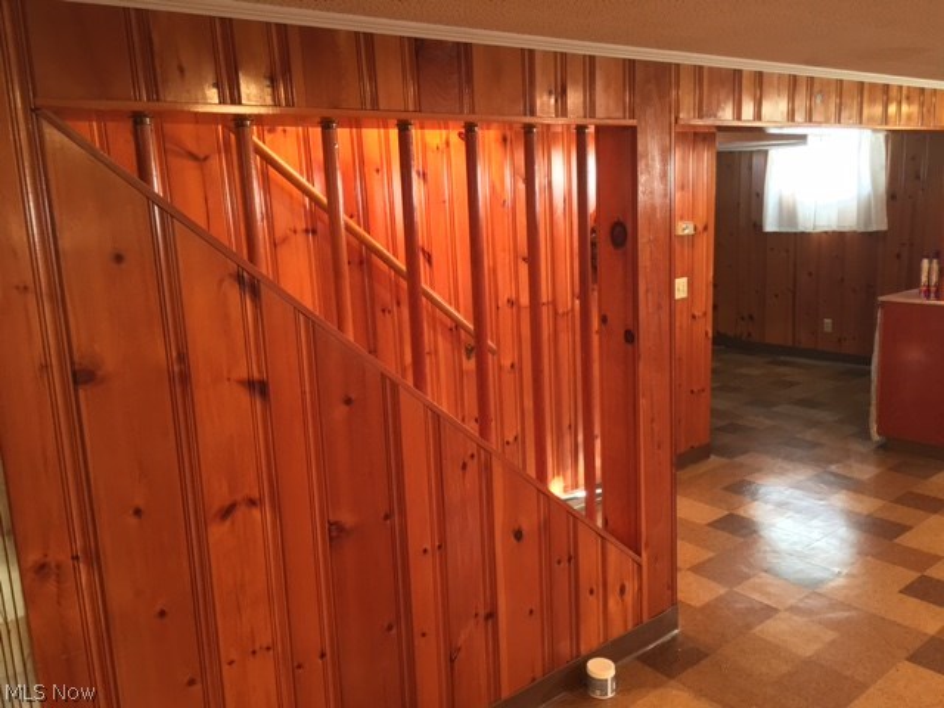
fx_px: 791
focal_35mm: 29
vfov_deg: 48.2
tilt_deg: -10.7
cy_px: 354
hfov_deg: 61.7
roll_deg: +2.3
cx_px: 472
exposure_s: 1/15
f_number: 2.2
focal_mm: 4.15
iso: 200
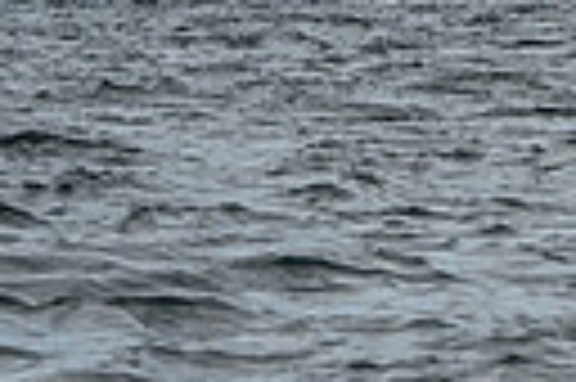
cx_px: 1119
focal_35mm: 569
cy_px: -327
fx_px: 9092
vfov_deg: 2.4
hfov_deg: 3.6
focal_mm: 105
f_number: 6.7
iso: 400
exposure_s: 1/3200
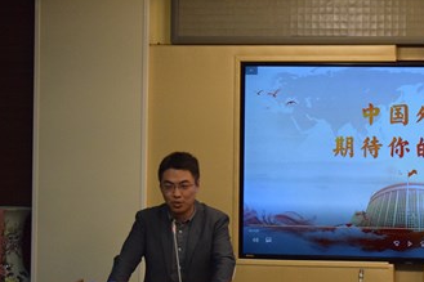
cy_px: 109
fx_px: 1399
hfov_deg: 17.1
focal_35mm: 119
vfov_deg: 11.5
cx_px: 342
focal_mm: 45
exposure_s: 1/800
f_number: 5.6
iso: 3200
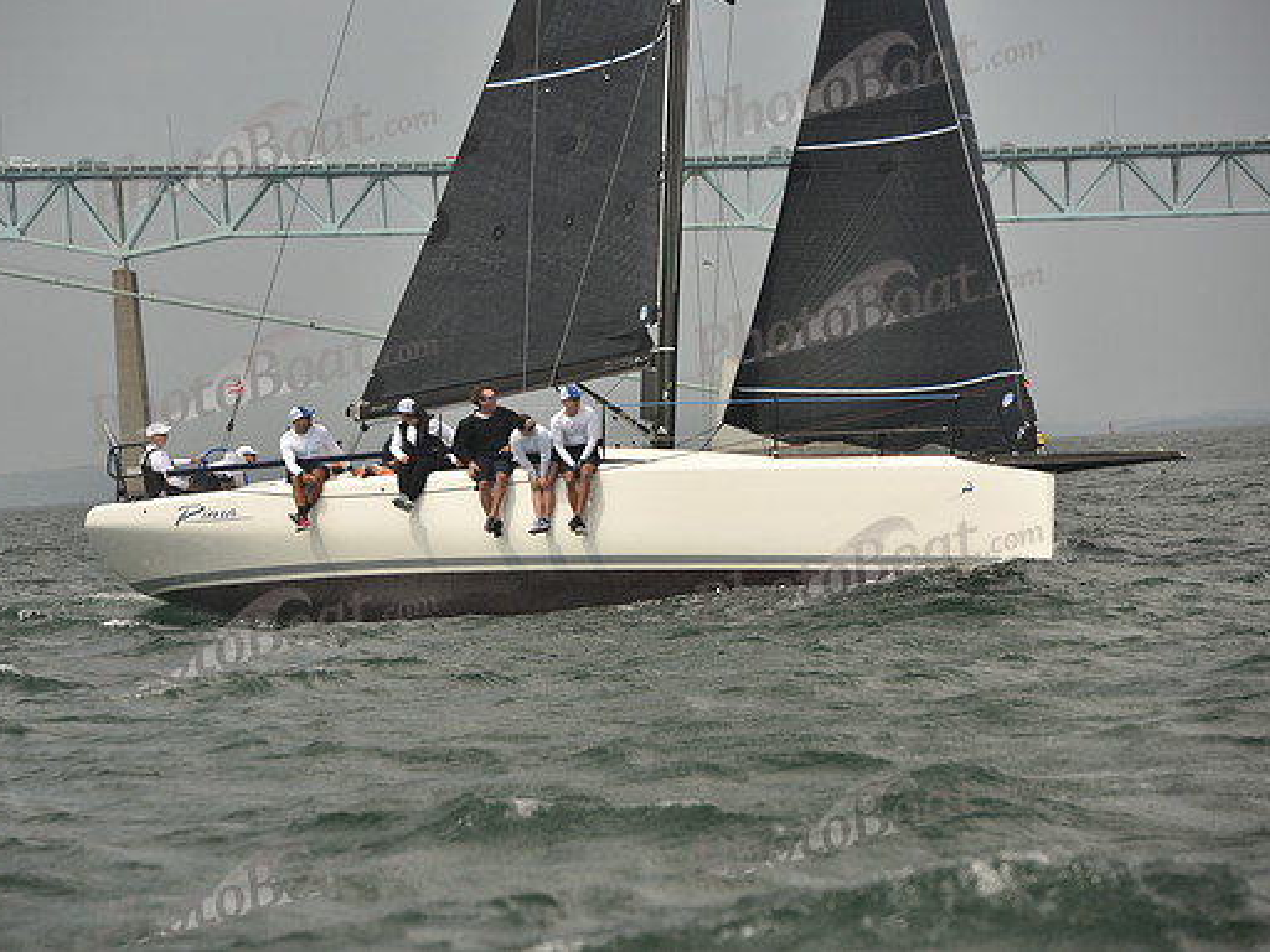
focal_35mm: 196
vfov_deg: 7.6
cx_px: 568
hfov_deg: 10.1
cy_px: 475
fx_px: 7191
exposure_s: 1/640
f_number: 6.3
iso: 250
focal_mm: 180
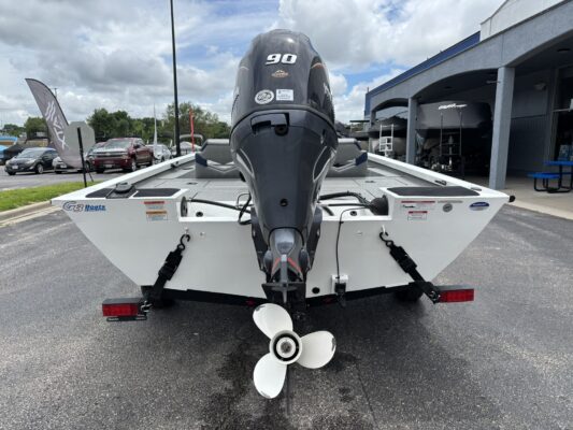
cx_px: 286
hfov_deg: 67.3
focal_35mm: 26
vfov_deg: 53.1
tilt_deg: -8.7
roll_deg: -0.3
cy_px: 215
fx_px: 430
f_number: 1.6
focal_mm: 5.96
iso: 50
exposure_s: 1/3106
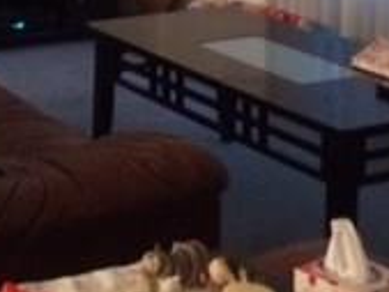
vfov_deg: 12.7
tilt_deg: -3.6
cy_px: -168
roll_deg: -0.5
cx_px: 7
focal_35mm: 110
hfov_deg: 17.5
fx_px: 1237
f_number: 2.2
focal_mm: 4.15
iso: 400
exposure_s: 1/15
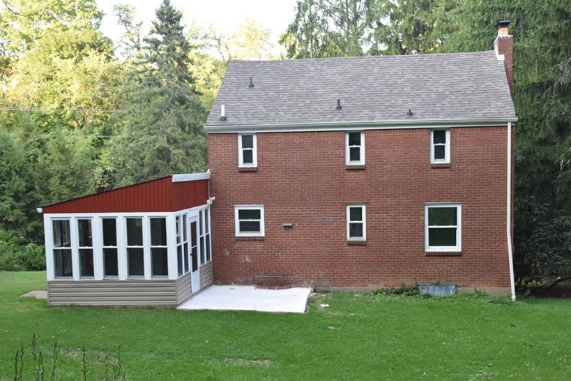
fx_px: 714
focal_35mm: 45
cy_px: 221
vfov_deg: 29.8
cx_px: 299
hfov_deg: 43.6
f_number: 6.3
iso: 800
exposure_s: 1/160
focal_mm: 24
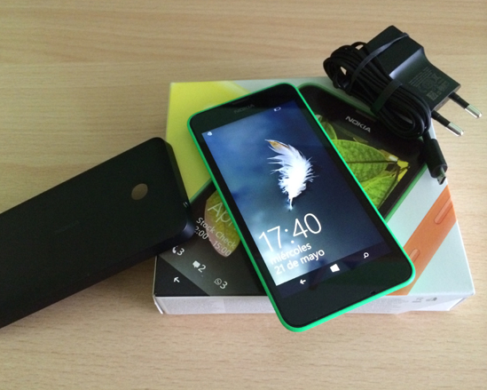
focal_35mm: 32
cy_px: 194
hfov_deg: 55.6
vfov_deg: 45.8
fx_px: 461
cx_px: 223
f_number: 2.2
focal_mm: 4.12
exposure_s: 1/17
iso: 500
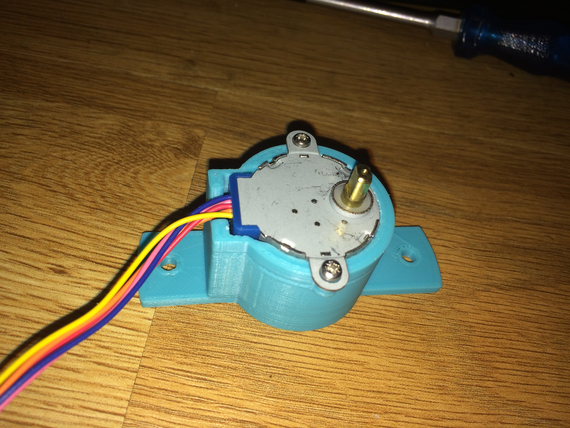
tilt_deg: -50.3
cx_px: 285
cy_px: 214
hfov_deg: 61.7
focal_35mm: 29
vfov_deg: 48.2
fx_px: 478
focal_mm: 4.15
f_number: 2.2
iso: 32
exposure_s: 1/244
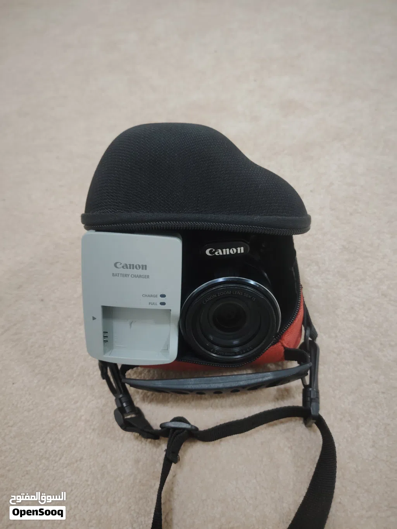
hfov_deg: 56.8
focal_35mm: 24
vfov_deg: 71.6
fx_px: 367
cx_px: 198
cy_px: 264
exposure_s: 1/25
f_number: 1.75
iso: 1966
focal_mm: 5.25
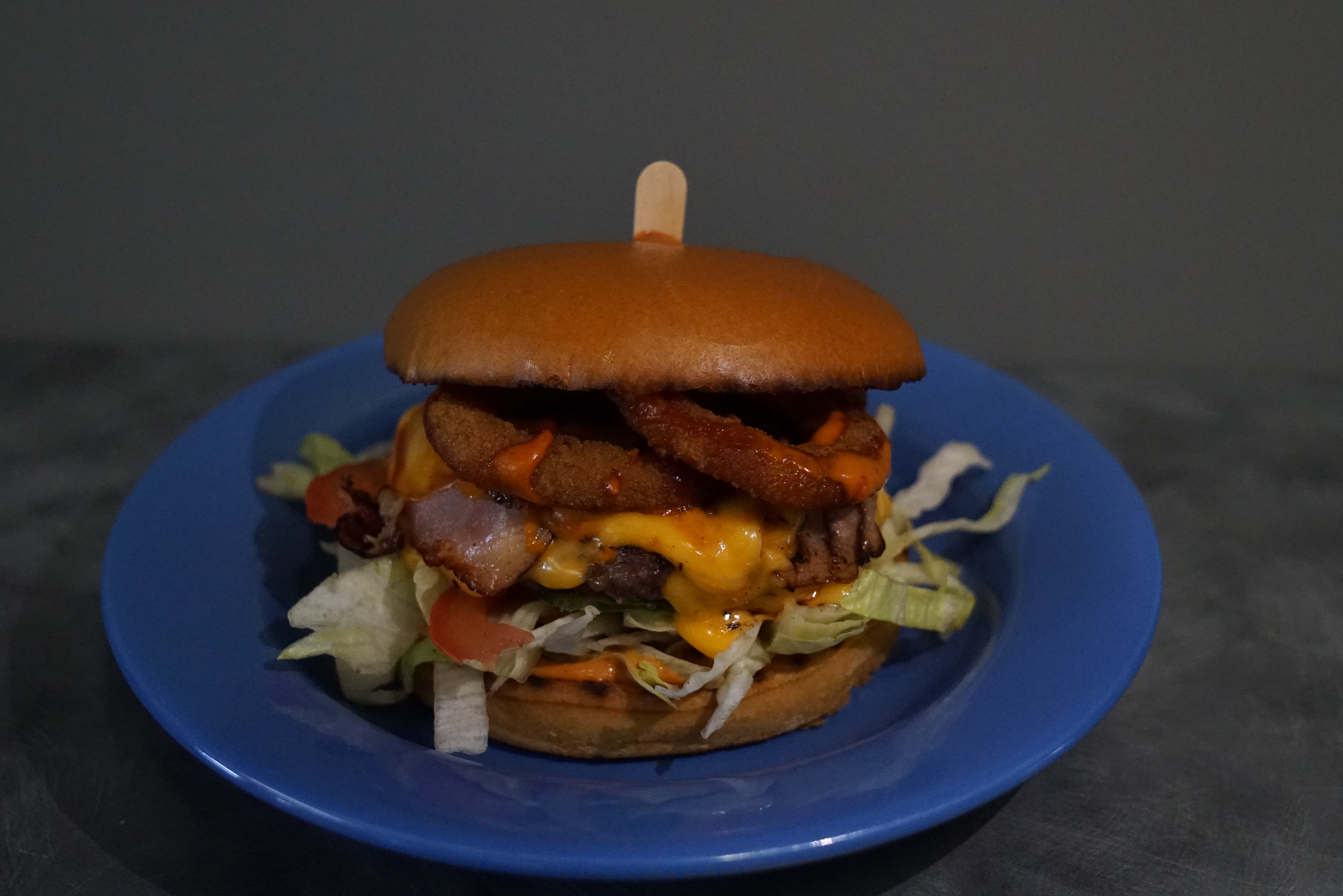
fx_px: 1381
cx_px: 672
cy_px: 448
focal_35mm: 37
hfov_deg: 51.9
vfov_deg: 36.0
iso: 8000
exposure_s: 1/640
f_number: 3.5
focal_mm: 25
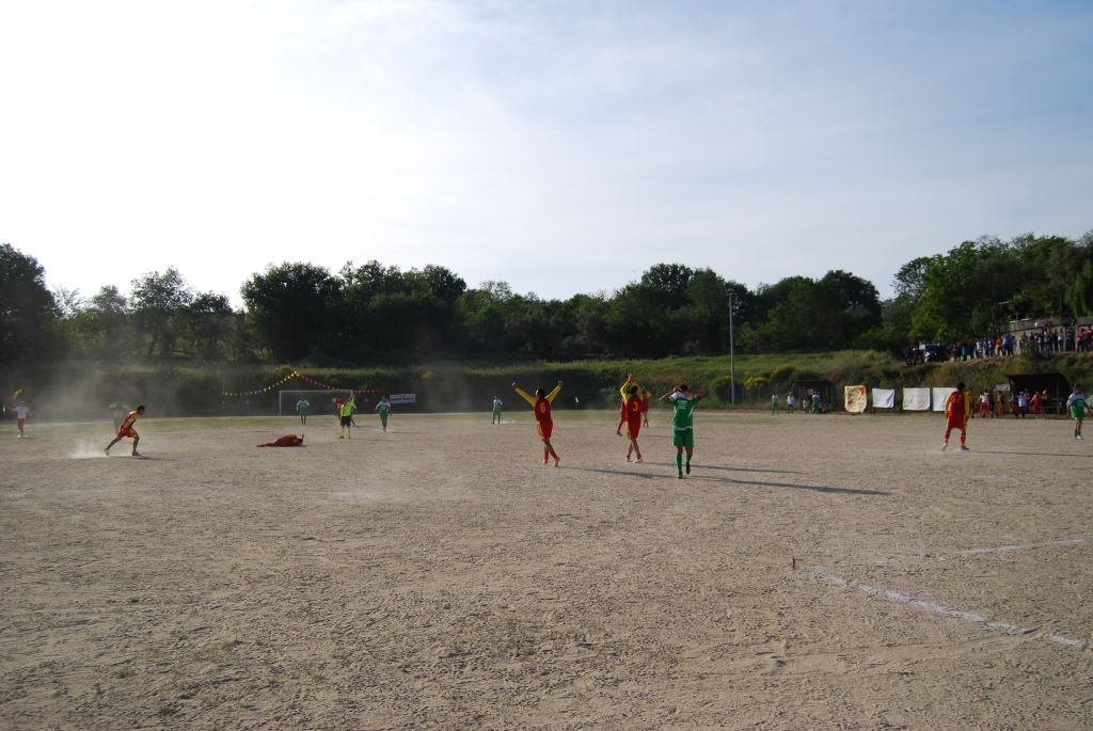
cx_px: 546
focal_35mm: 30
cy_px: 366
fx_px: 912
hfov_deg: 61.9
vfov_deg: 43.7
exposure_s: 1/1000
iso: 100
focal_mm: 20
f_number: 4
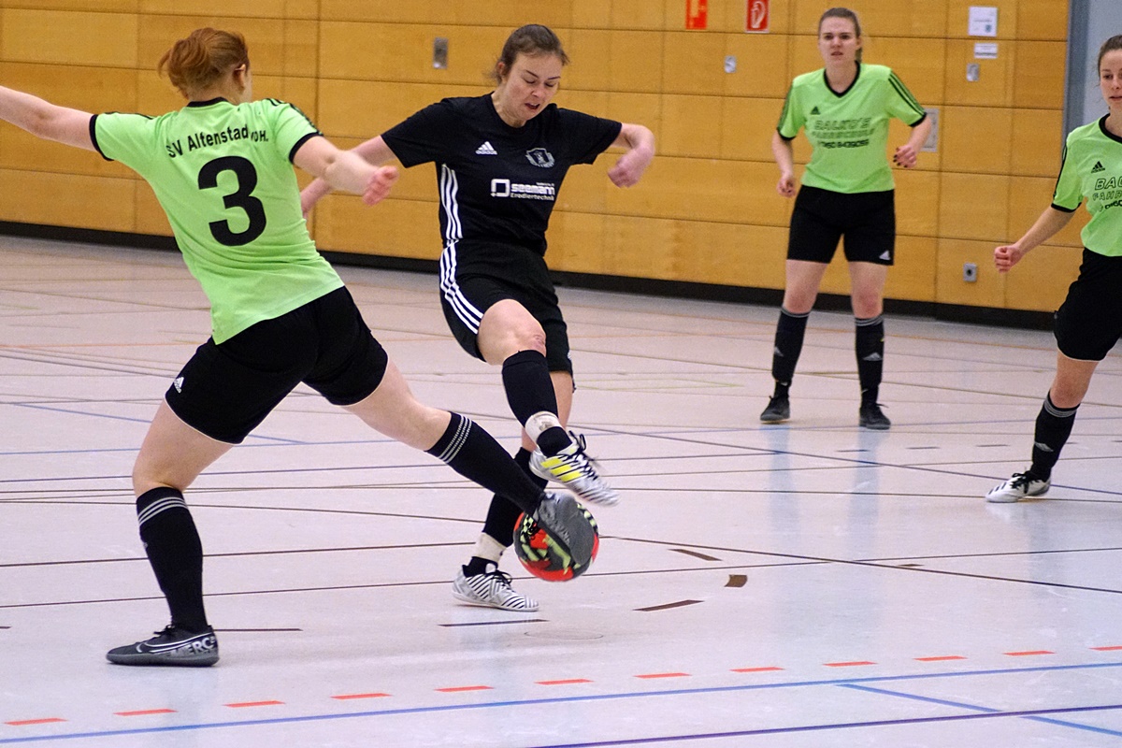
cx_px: 561
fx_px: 5142
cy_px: 374
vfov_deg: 8.3
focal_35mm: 165
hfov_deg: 12.5
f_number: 4
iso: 3200
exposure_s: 1/400
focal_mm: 110
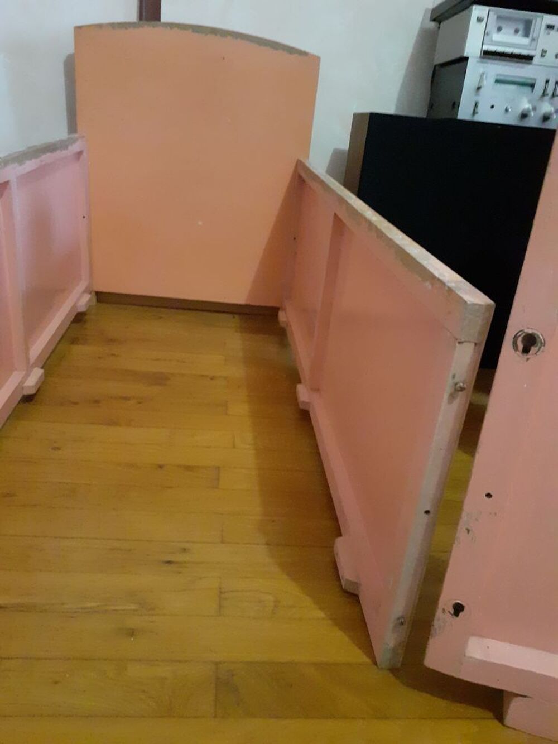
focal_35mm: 27
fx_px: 580
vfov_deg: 65.3
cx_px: 279
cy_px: 372
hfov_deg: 51.4
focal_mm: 3.6
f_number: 1.9
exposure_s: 1/17
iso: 800
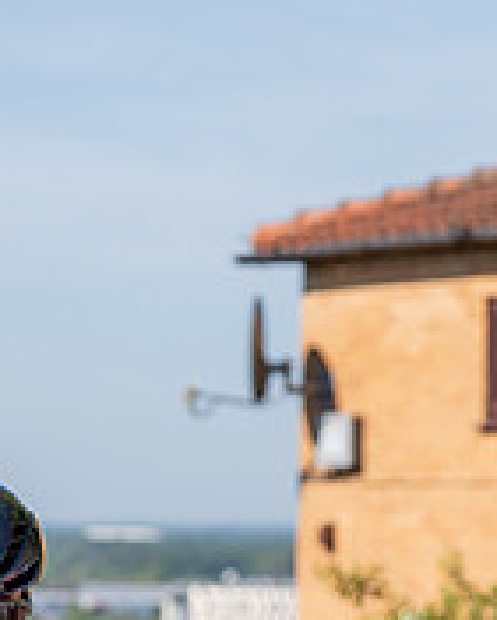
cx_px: -32
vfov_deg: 8.8
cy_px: 632
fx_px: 3986
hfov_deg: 7.1
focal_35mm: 217
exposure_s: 1/1000
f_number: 3.5
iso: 100
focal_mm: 70
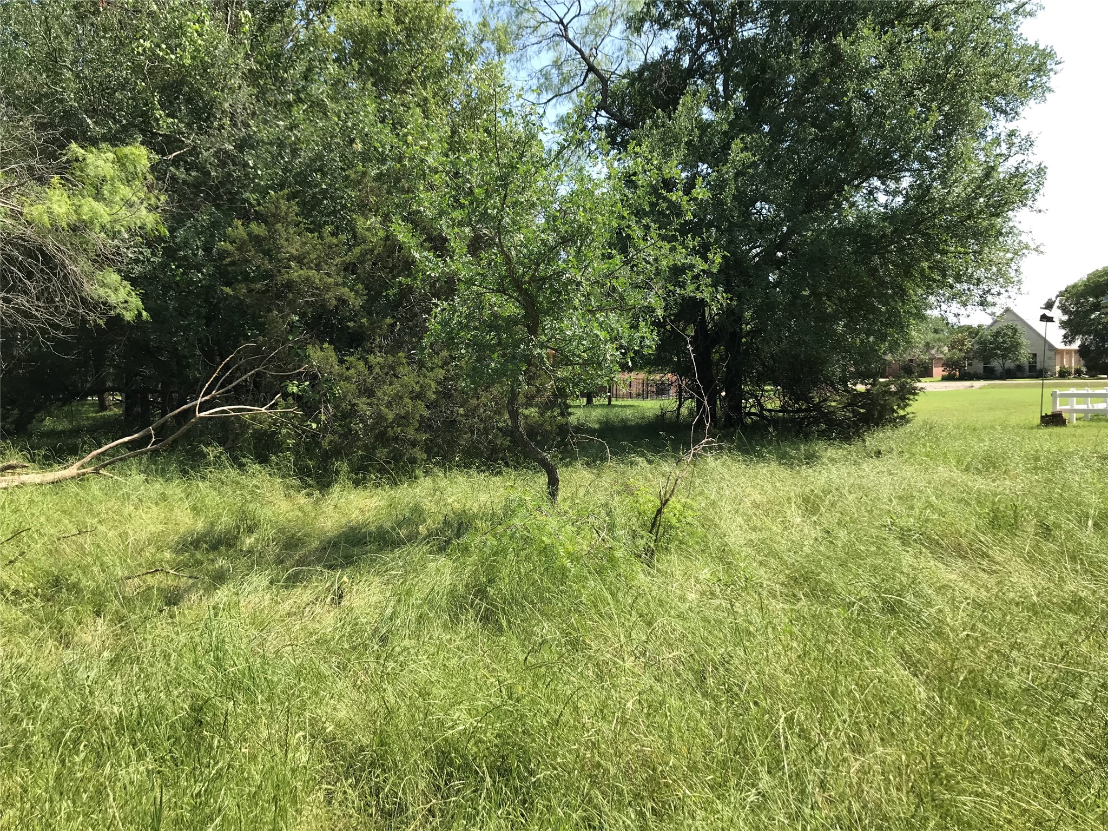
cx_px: 554
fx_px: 896
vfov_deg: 49.7
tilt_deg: -1.8
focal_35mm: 28
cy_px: 416
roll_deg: +0.7
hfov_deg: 63.4
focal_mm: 3.99
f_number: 1.8
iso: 20
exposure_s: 1/967
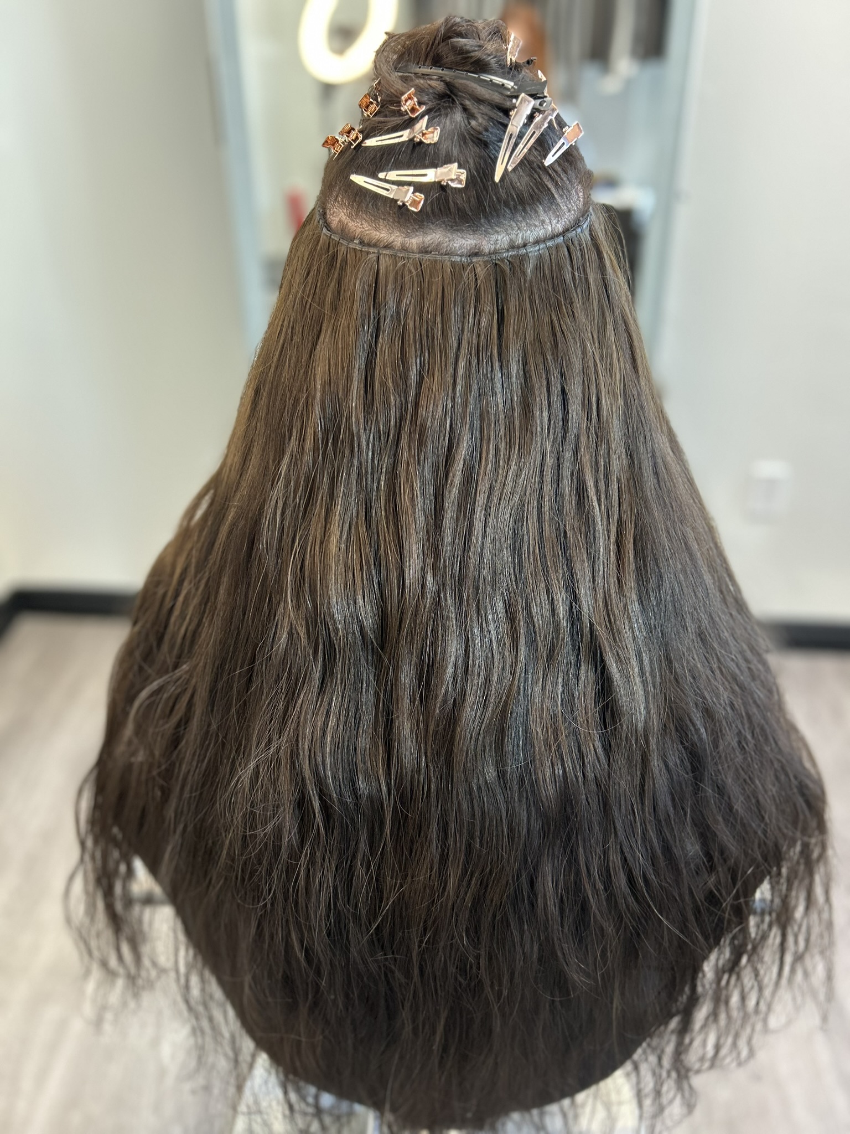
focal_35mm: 26
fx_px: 851
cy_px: 567
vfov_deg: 67.3
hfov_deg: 53.1
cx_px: 425
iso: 125
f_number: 1.5
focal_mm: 5.7
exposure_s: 1/60
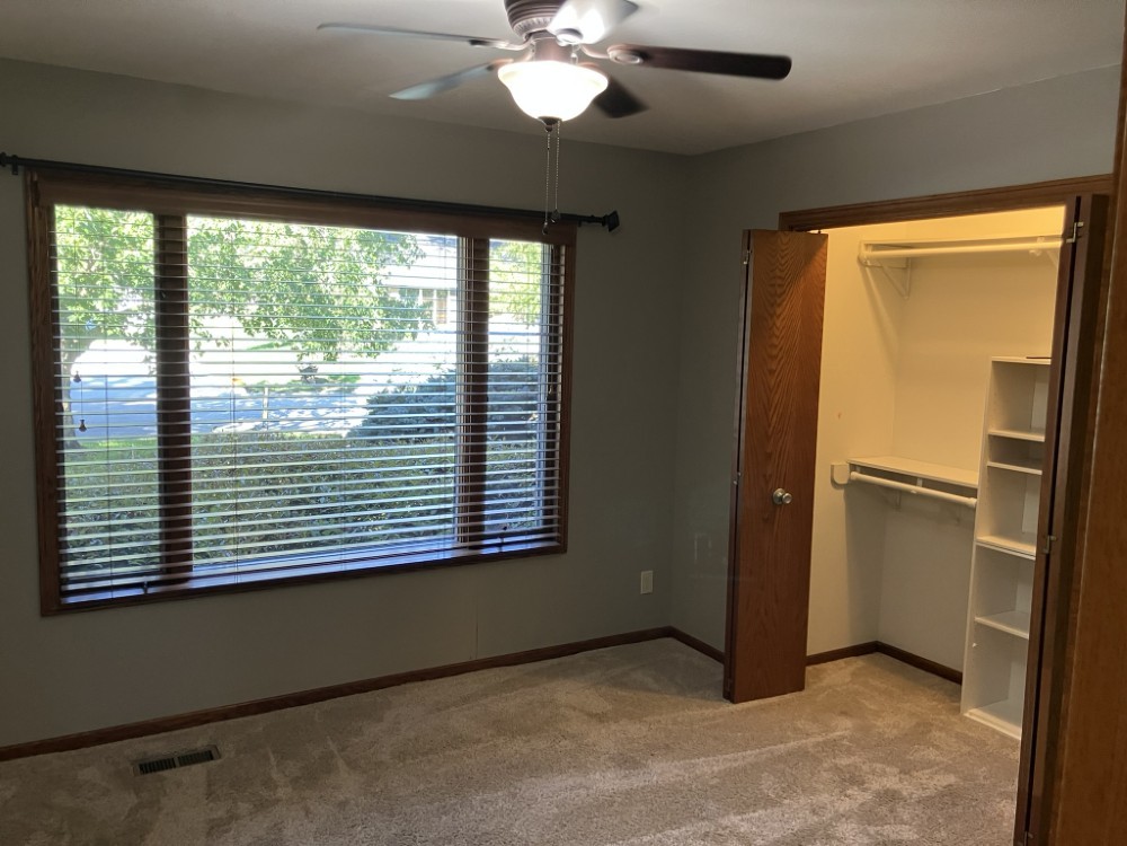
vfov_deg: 49.7
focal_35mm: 28
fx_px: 912
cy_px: 423
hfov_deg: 63.4
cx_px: 564
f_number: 1.8
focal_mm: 3.99
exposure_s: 1/60
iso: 80
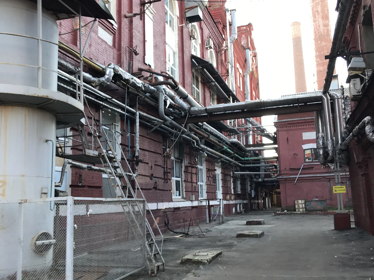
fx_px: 367
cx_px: 174
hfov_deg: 53.9
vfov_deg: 41.8
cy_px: 151
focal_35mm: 34
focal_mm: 3.99
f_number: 1.8
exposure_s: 1/131
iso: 20
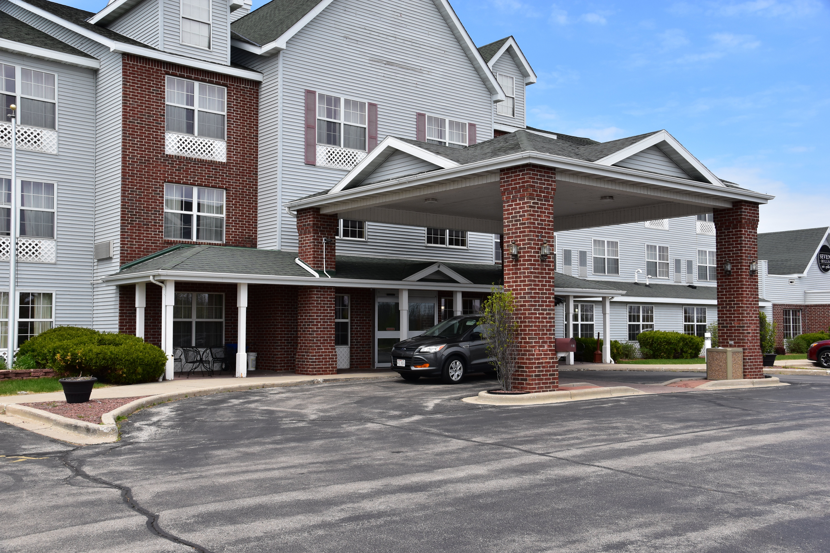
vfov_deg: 36.9
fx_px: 830
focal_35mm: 36
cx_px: 415
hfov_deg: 53.1
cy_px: 276
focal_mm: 24
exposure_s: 1/400
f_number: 11
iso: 400
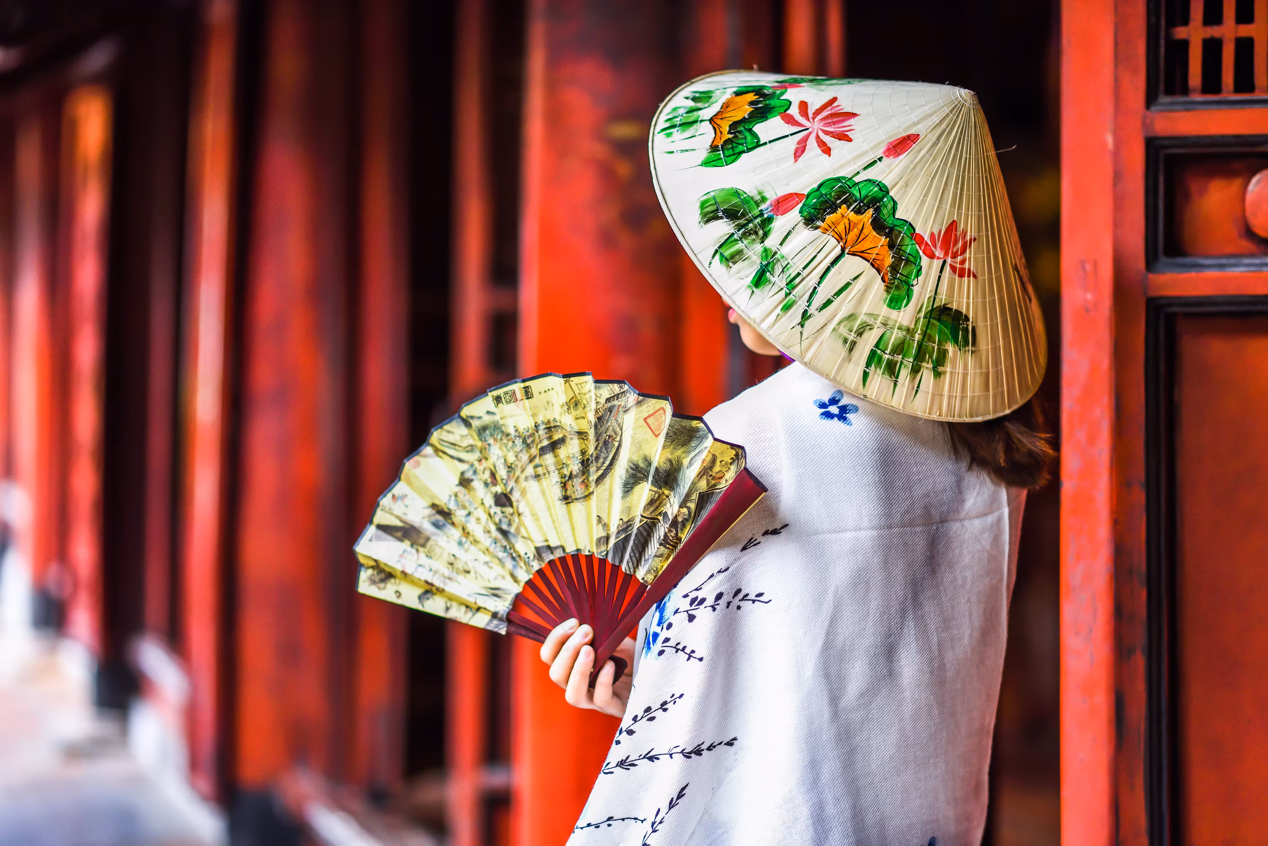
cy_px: 423
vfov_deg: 16.1
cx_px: 634
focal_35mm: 85
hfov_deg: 23.9
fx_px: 2995
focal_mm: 85
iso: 500
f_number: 1.8
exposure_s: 1/400
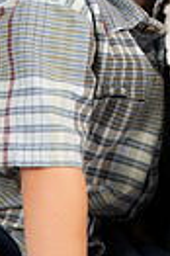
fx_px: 2933
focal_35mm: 413
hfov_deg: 3.3
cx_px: 218
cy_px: -86
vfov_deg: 5.0
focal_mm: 120
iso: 100
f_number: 5.6
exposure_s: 1/200
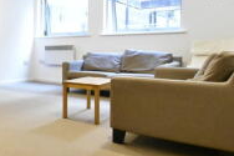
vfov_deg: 34.7
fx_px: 247
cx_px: -27
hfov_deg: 40.3
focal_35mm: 38
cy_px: 56
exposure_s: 1/125
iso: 5000
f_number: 3.5
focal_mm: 10
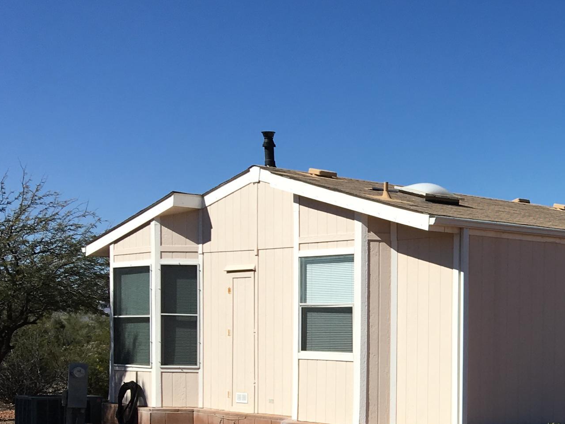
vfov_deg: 21.2
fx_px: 1110
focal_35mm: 68
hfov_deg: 26.3
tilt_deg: -2.0
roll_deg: -1.7
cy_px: 375
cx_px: 624
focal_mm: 4.15
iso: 25
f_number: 2.2
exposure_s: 1/2653
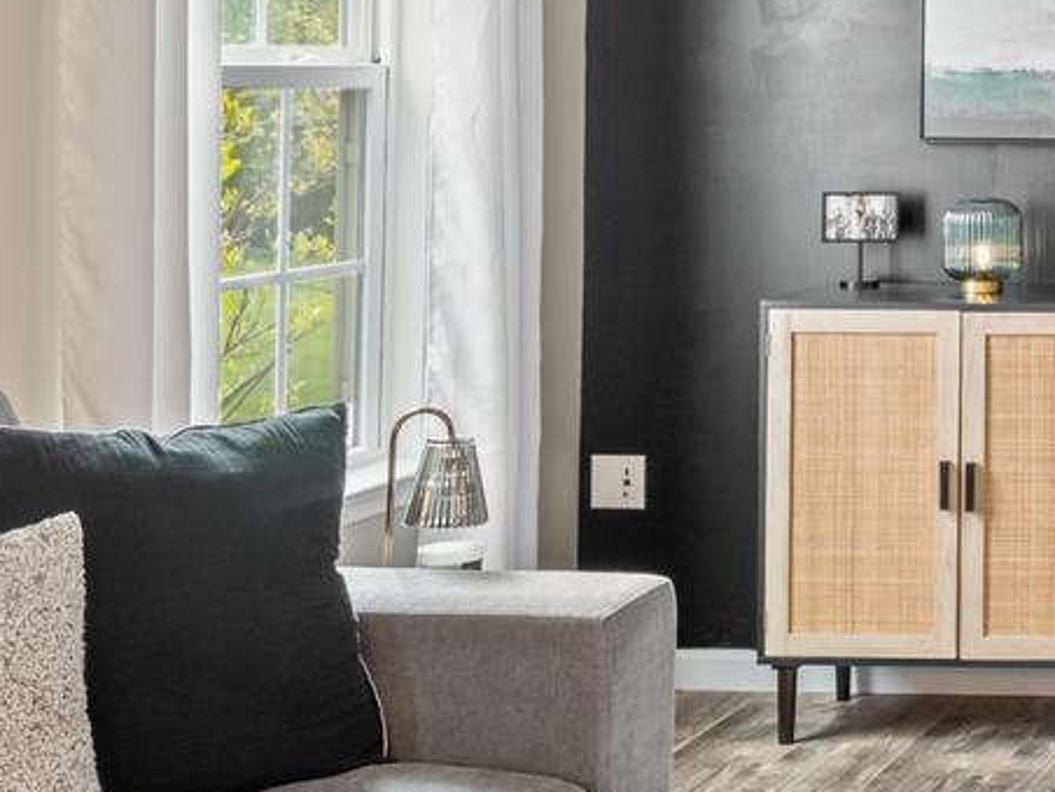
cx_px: 1627
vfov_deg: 19.6
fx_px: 2255
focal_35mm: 74
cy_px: 104
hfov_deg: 21.6
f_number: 7.1
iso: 400
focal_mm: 17
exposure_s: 1/4
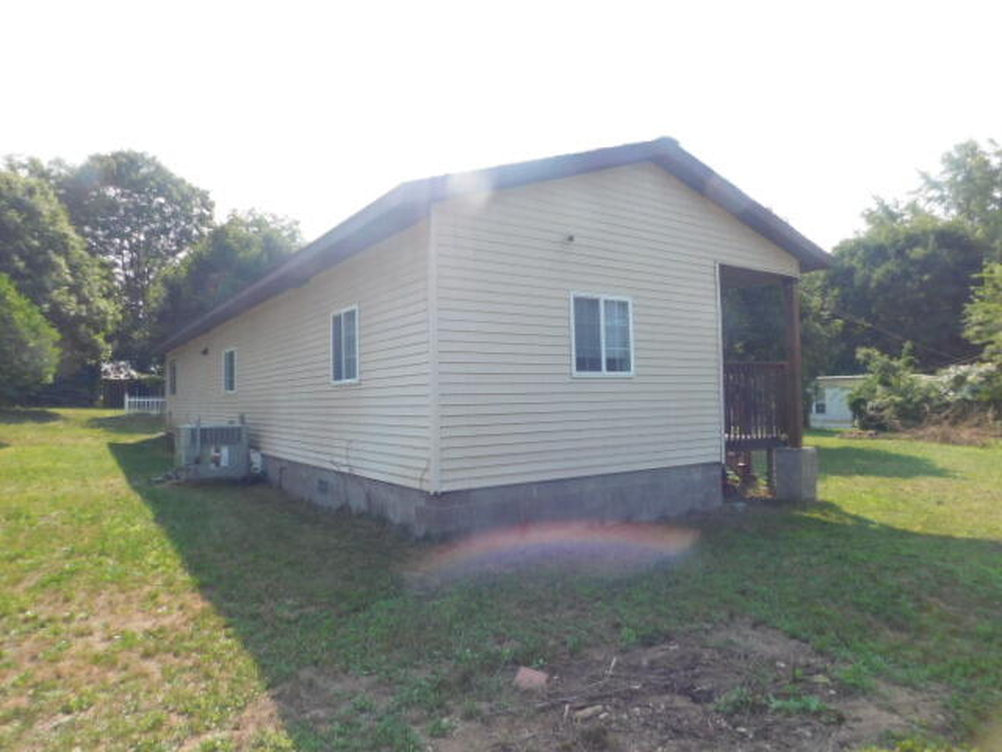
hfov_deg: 73.9
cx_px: 501
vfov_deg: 58.9
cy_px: 376
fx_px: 666
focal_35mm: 23
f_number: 3
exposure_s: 1/800
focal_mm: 4
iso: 125
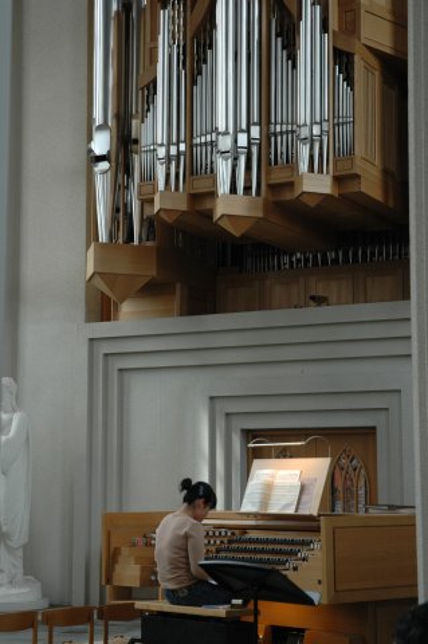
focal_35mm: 75
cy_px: 322
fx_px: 1340
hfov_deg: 18.1
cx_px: 214
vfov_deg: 27.0
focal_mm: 50
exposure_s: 1/125
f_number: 4.5
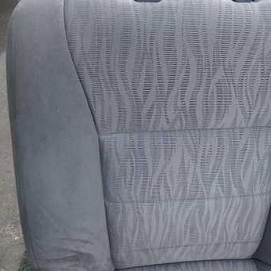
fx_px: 407
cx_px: 193
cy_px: 132
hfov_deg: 36.2
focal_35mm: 46
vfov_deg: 36.8
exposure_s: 1/125
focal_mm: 5.4
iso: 160
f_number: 2.3
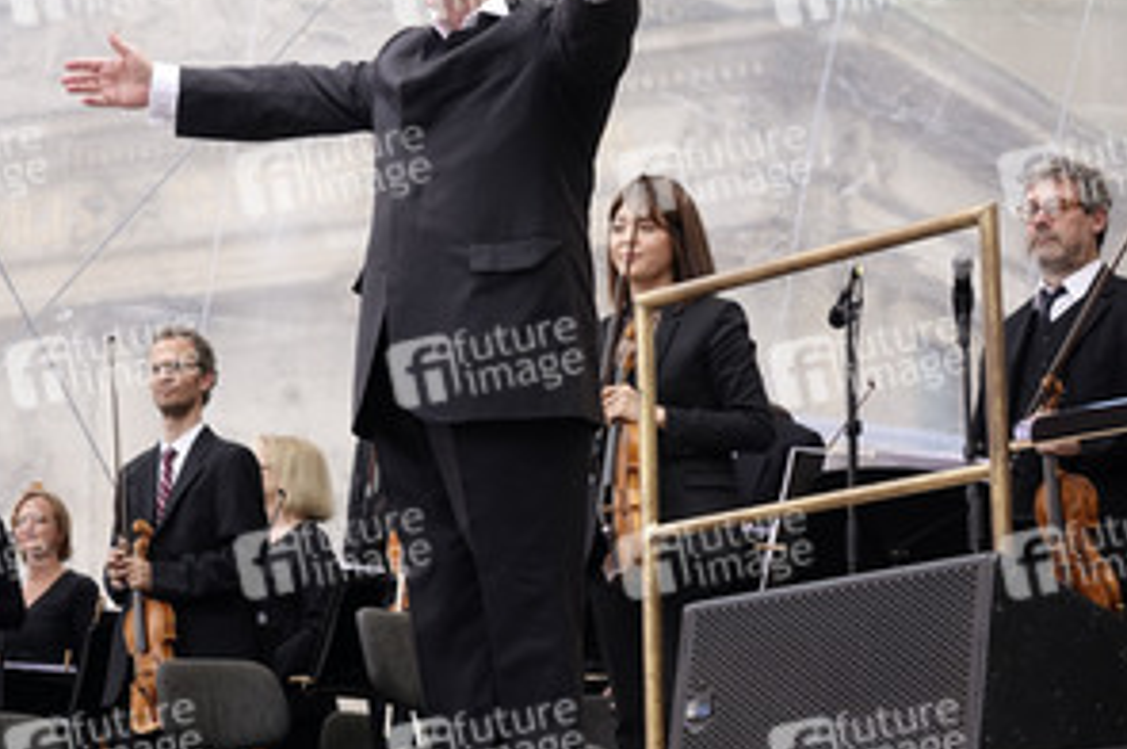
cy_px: 268
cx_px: 384
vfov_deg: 10.8
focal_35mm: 127
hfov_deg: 16.1
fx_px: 3971
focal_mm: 30.3
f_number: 5
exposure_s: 1/100
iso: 100
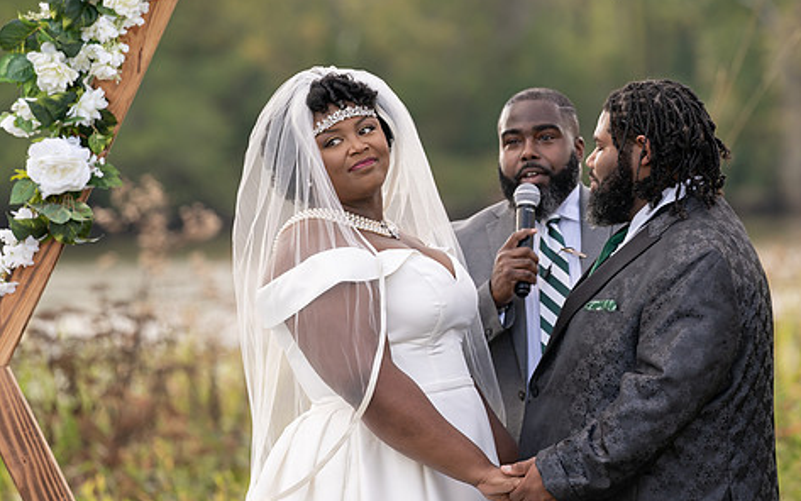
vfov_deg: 4.5
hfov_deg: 7.2
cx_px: 547
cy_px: 214
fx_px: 6377
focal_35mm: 292
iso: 100
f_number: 4
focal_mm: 197
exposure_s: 1/160
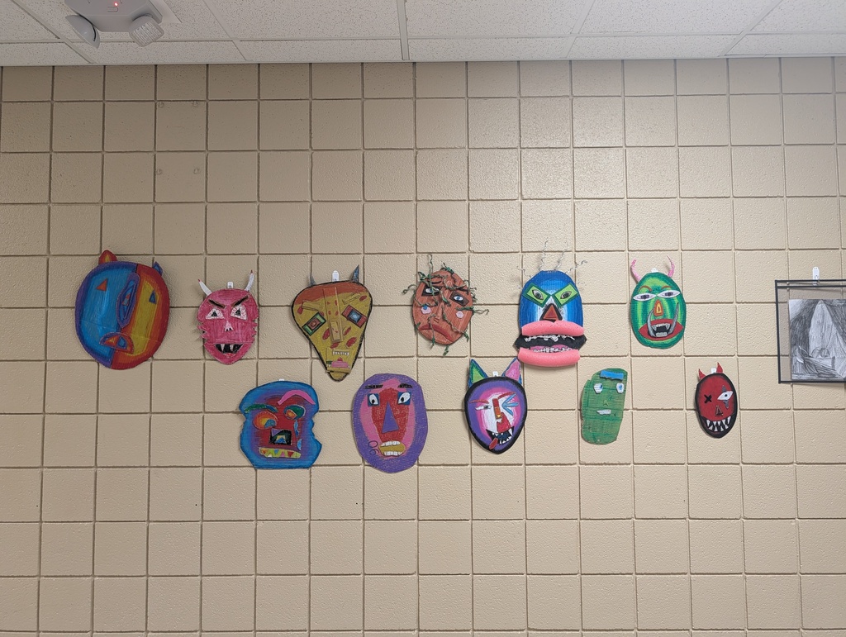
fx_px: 587
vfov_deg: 56.9
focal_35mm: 24
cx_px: 423
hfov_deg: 71.5
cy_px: 318
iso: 136
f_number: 1.68
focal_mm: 6.9
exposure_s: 1/40
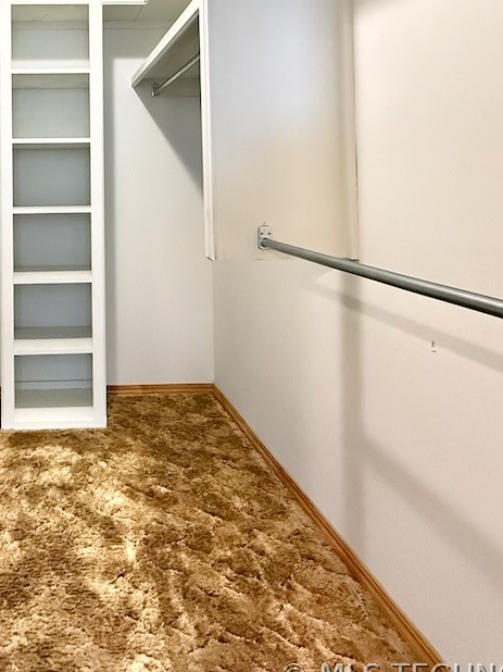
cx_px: 66
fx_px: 562
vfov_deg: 58.8
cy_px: 176
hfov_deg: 44.6
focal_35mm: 29
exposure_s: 1/40
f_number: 2.2
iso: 1250
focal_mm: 2.22
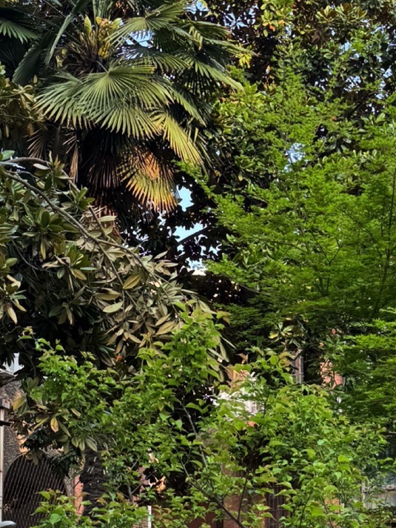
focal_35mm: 69
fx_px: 1051
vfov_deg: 26.9
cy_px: 505
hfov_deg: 21.3
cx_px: 214
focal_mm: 6.76
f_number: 1.78
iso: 80
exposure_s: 1/247
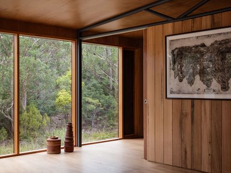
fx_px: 327
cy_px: 86
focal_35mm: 49
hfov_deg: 38.9
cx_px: 116
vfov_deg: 29.7
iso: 100
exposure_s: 1/4
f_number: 11
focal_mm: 61.8
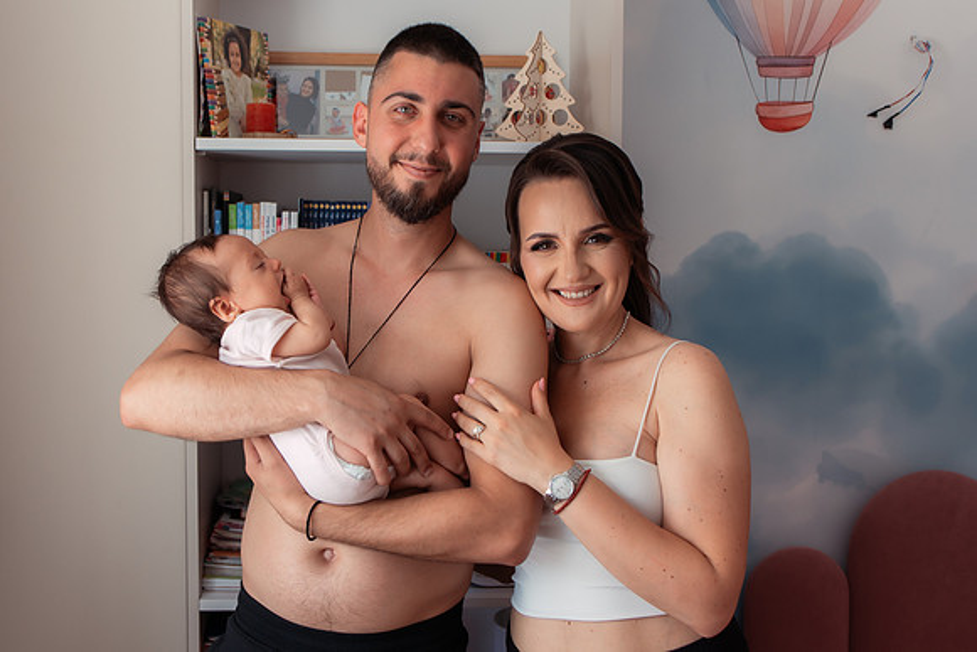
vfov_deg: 33.6
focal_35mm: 40
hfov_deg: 48.6
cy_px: 305
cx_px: 423
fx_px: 1078
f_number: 4.5
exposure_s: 1/250
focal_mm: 35
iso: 160
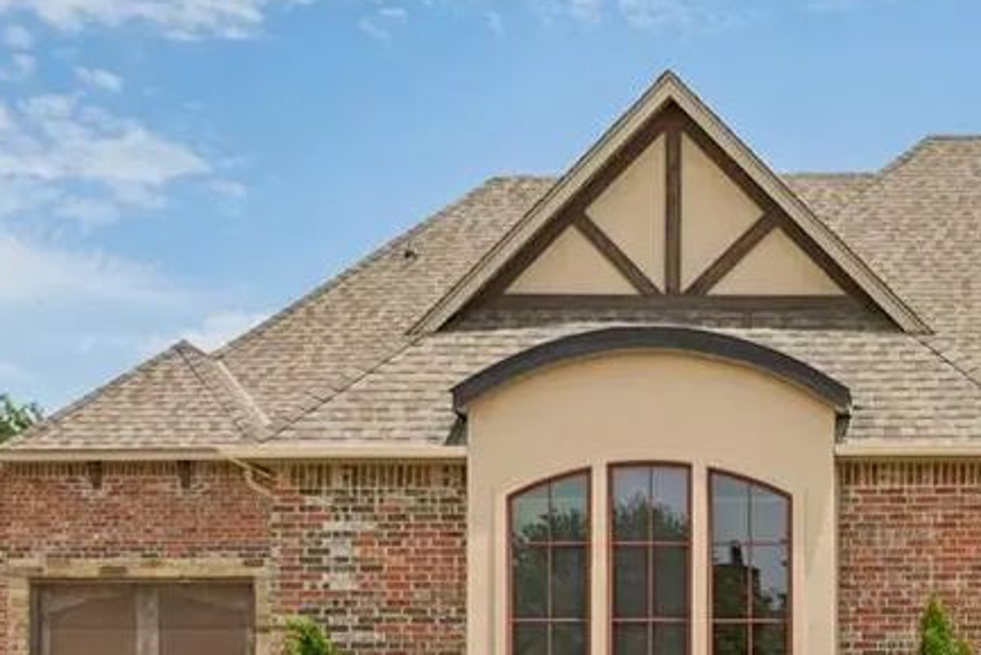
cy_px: 615
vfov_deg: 17.2
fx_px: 2126
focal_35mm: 78
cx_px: 845
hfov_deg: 25.3
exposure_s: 1/1250
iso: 200
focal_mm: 33
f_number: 8
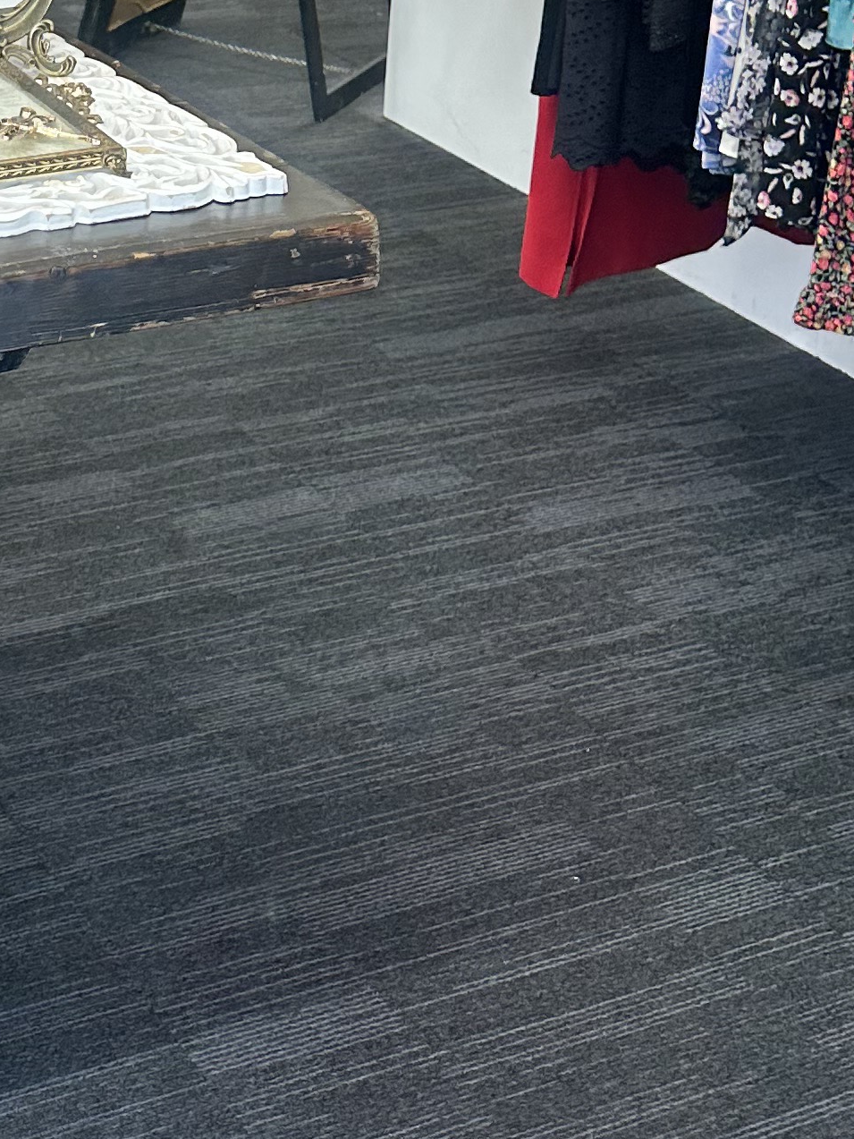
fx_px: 2500
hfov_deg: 18.9
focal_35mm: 76
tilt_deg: -12.0
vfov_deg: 23.9
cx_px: 19
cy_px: -132
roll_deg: -1.7
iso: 125
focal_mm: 6.86
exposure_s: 1/100
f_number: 1.78
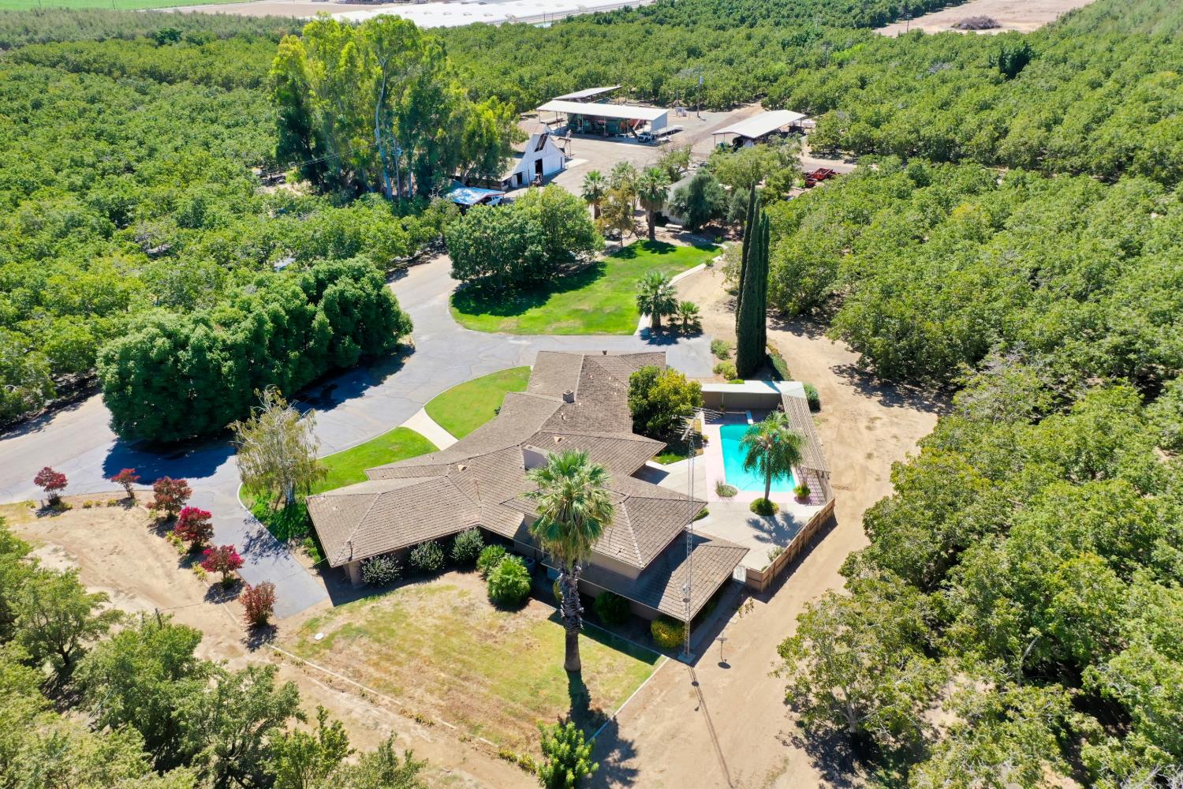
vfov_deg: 46.4
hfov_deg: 65.5
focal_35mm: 28
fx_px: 920
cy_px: 394
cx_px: 592
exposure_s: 1/240
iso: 100
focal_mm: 10.26
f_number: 5
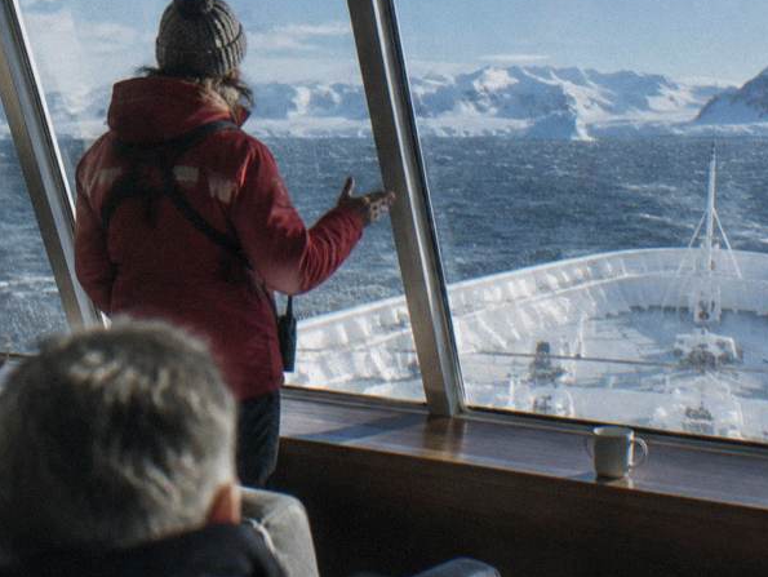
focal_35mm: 113
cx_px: 438
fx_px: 2509
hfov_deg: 17.4
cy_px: 245
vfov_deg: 13.1
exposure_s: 1/100
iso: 200
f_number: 11
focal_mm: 70
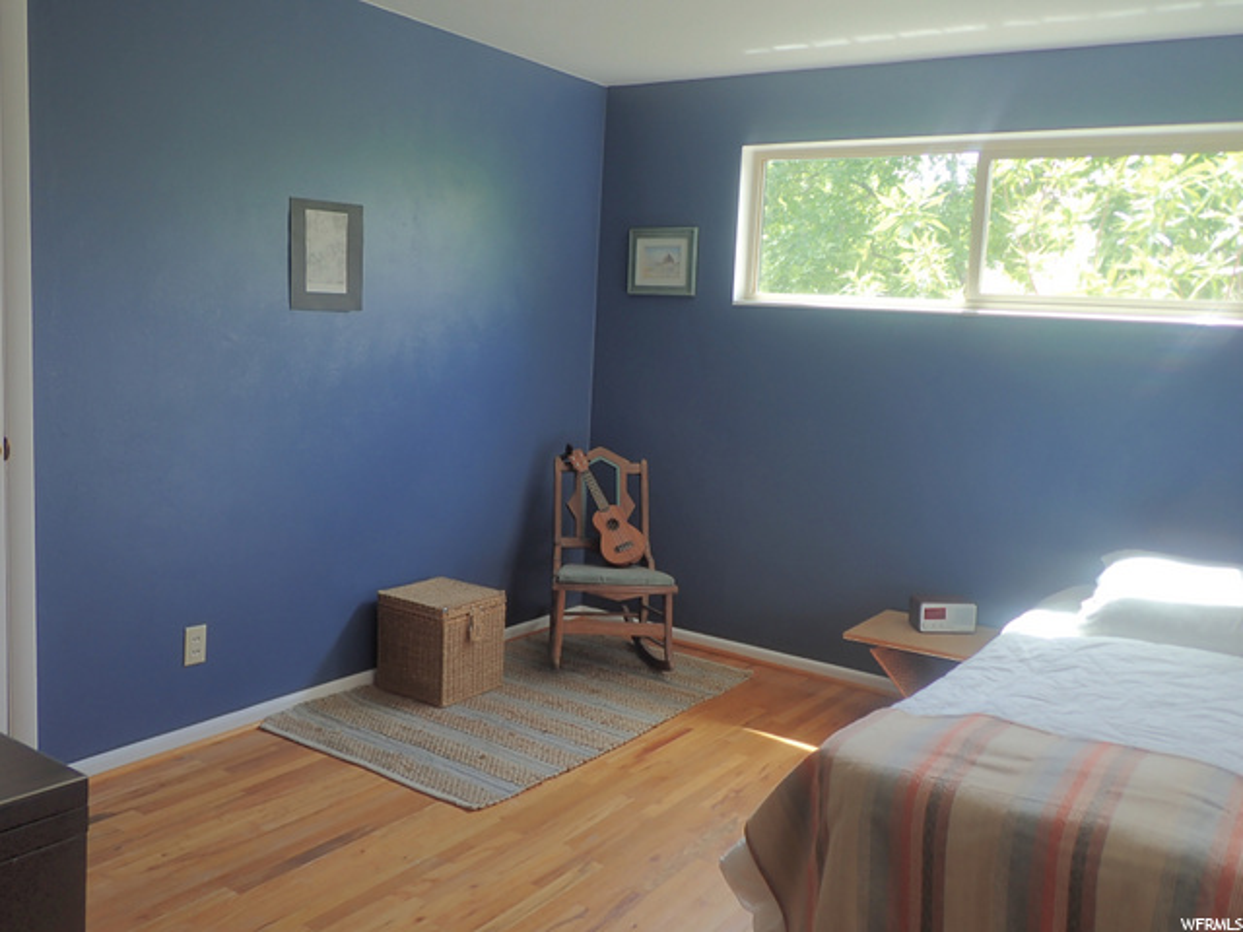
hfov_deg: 60.0
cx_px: 622
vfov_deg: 46.8
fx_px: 1077
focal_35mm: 30
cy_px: 466
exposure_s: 1/50
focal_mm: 5.5
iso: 200
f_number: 2.3
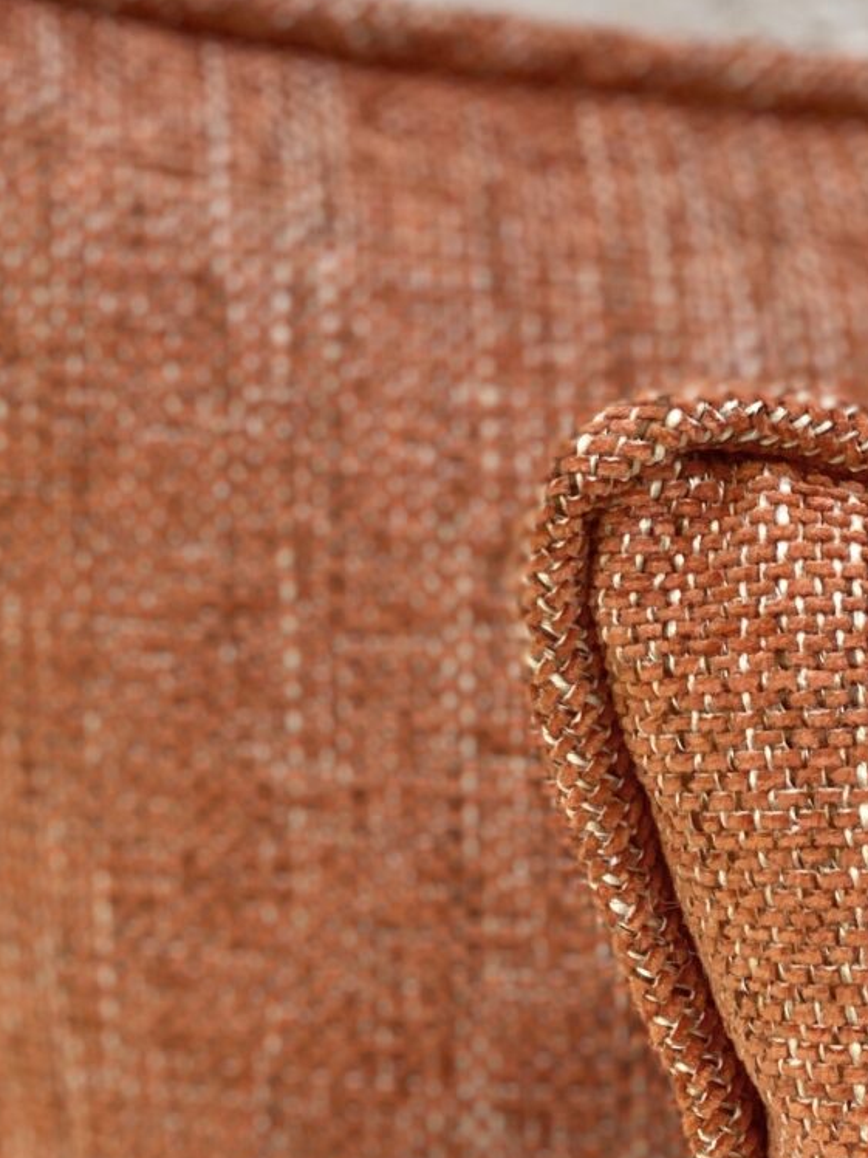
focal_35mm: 178
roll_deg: -2.7
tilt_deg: -20.9
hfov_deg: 8.3
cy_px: 457
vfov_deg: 11.1
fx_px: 5951
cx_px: 853
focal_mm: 6
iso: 32
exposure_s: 1/122
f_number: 2
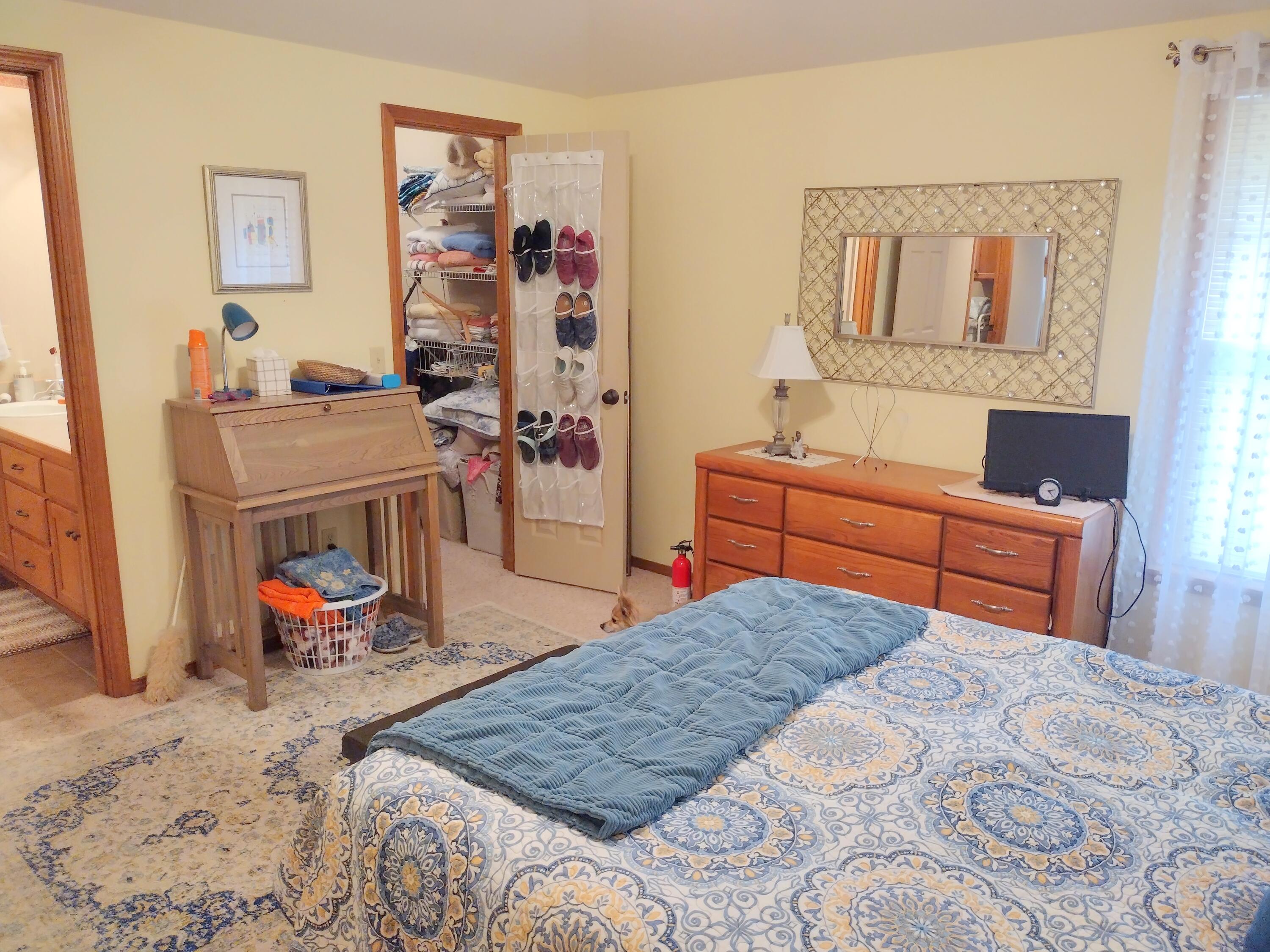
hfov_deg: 65.3
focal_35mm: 27
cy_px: 476
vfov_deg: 51.4
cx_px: 635
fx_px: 991
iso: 247
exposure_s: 1/40
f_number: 1.7
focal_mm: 4.71
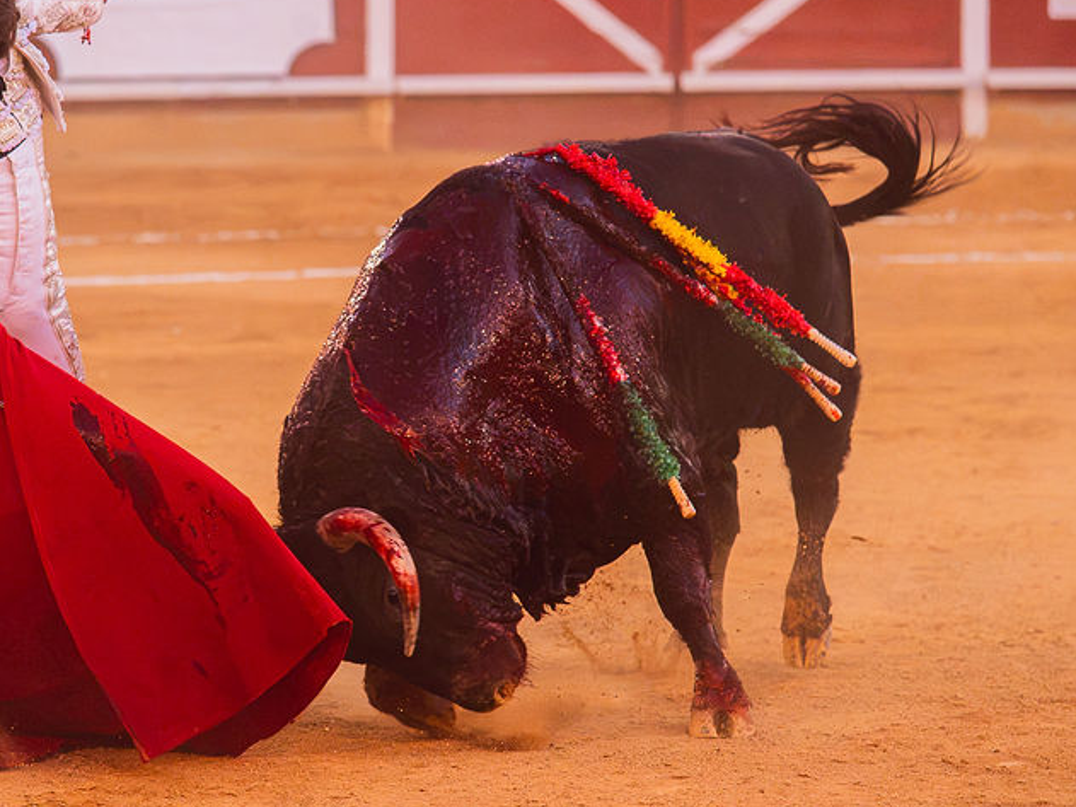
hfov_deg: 8.5
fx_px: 7272
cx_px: 314
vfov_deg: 6.3
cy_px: 352
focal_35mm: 234
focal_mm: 150
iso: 12800
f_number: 5
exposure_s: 1/800
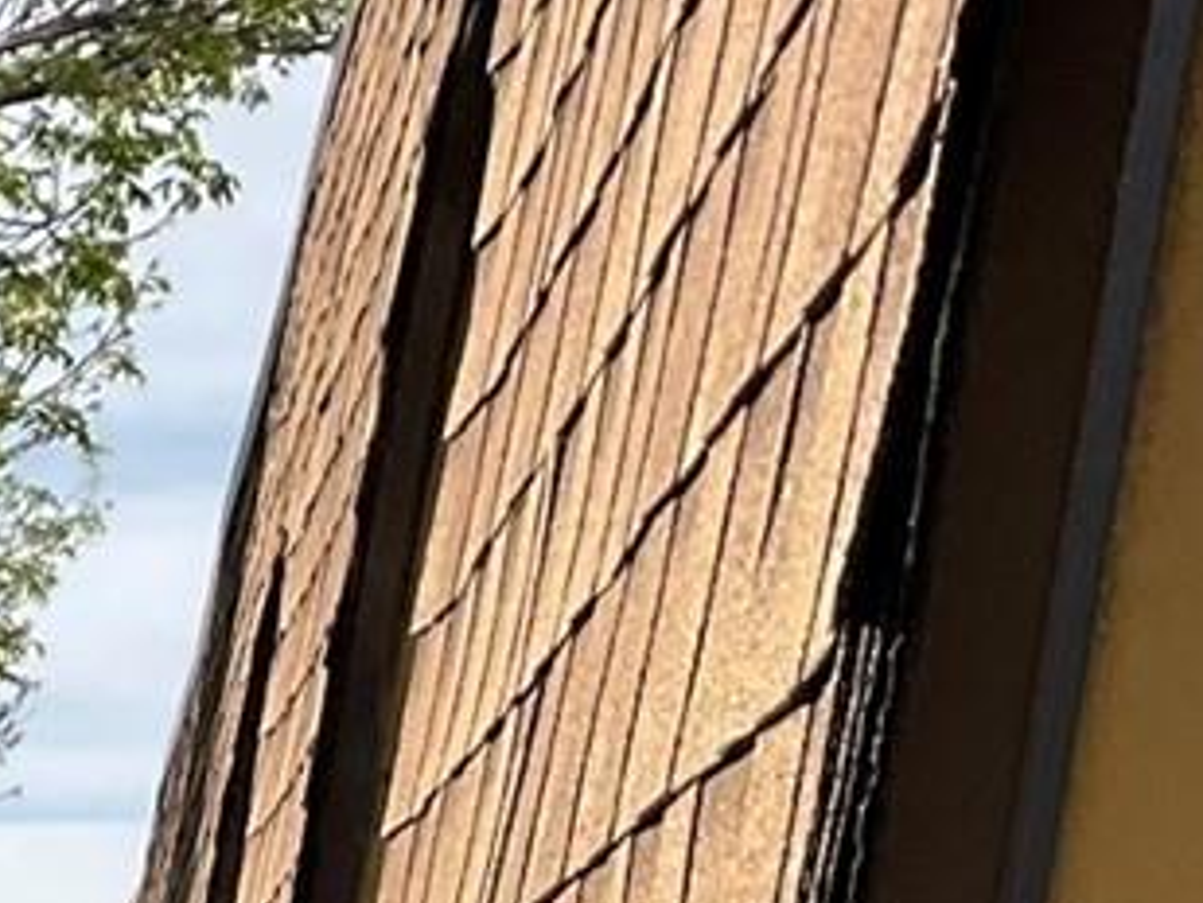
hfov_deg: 11.5
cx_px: -1405
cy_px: 1522
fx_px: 5215
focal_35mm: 150
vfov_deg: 9.5
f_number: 1.8
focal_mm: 3
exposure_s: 1/1451
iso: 16
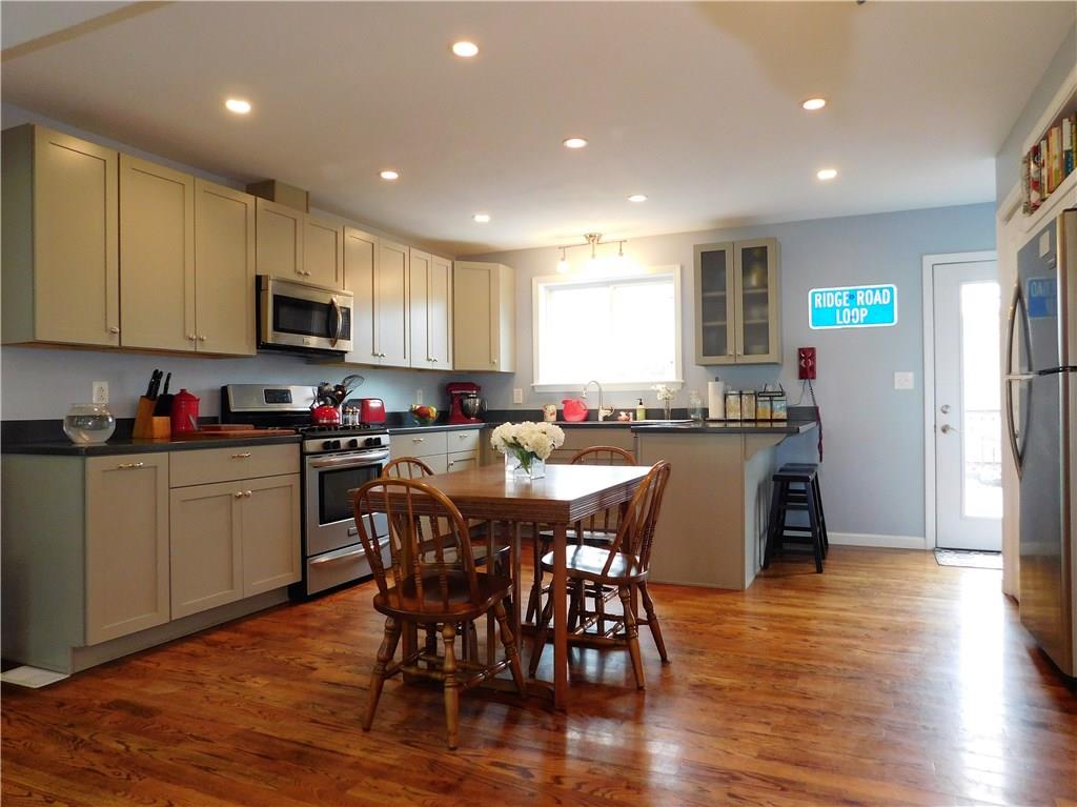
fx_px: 715
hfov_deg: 74.0
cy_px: 404
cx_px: 538
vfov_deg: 58.8
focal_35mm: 23
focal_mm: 4
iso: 220
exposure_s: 1/30
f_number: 3
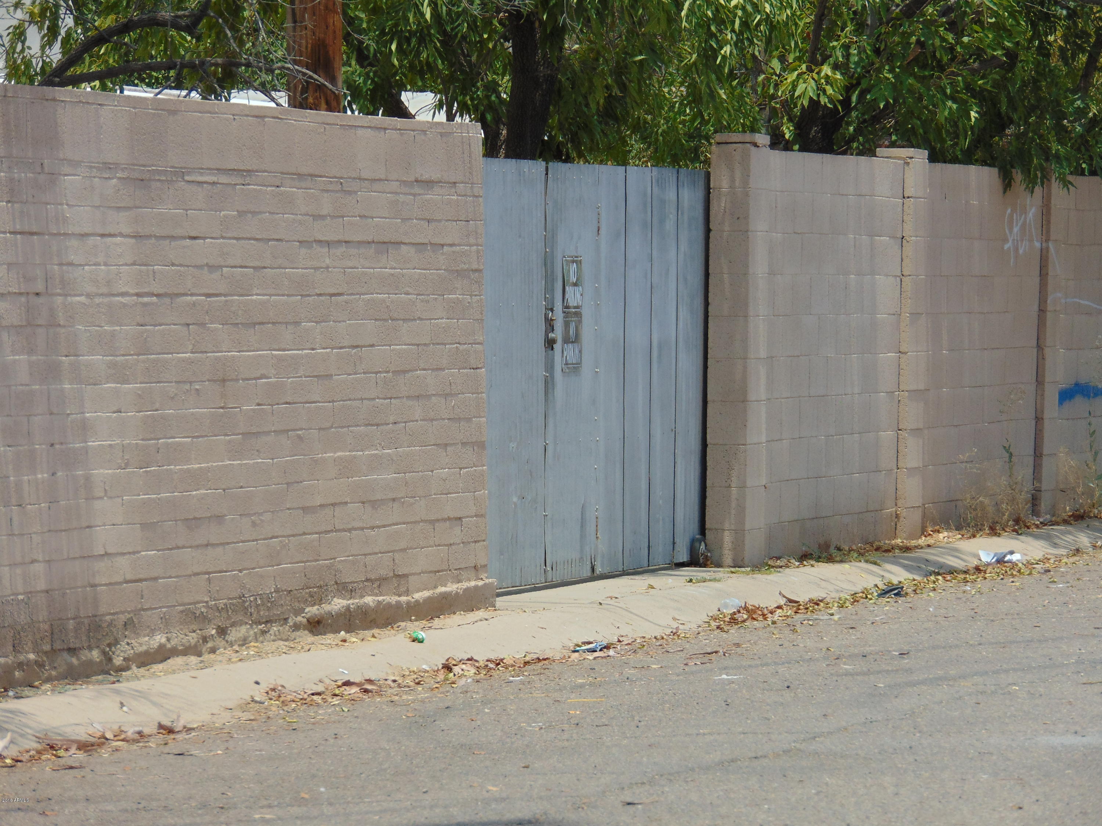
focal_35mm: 250
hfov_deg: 7.9
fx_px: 7959
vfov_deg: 5.9
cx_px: 551
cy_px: 413
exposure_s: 1/800
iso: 80
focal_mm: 44.9
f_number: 4.1
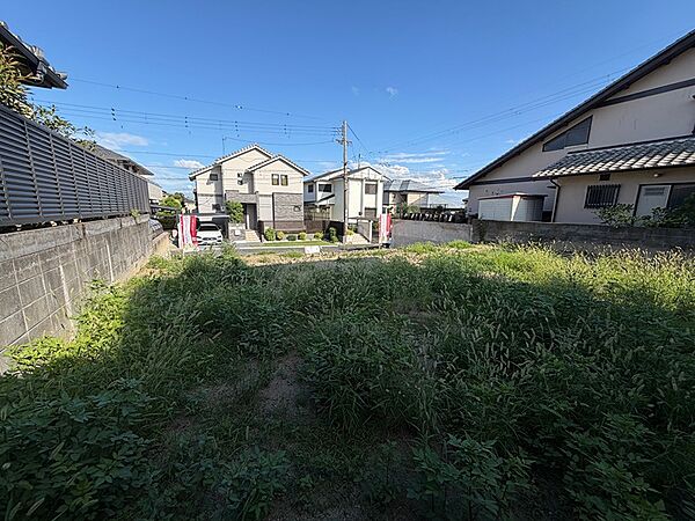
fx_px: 281
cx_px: 348
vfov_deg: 85.7
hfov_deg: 102.1
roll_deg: -0.2
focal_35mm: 14
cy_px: 260
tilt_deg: -12.0
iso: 32
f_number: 2.2
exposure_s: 1/770
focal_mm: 2.22
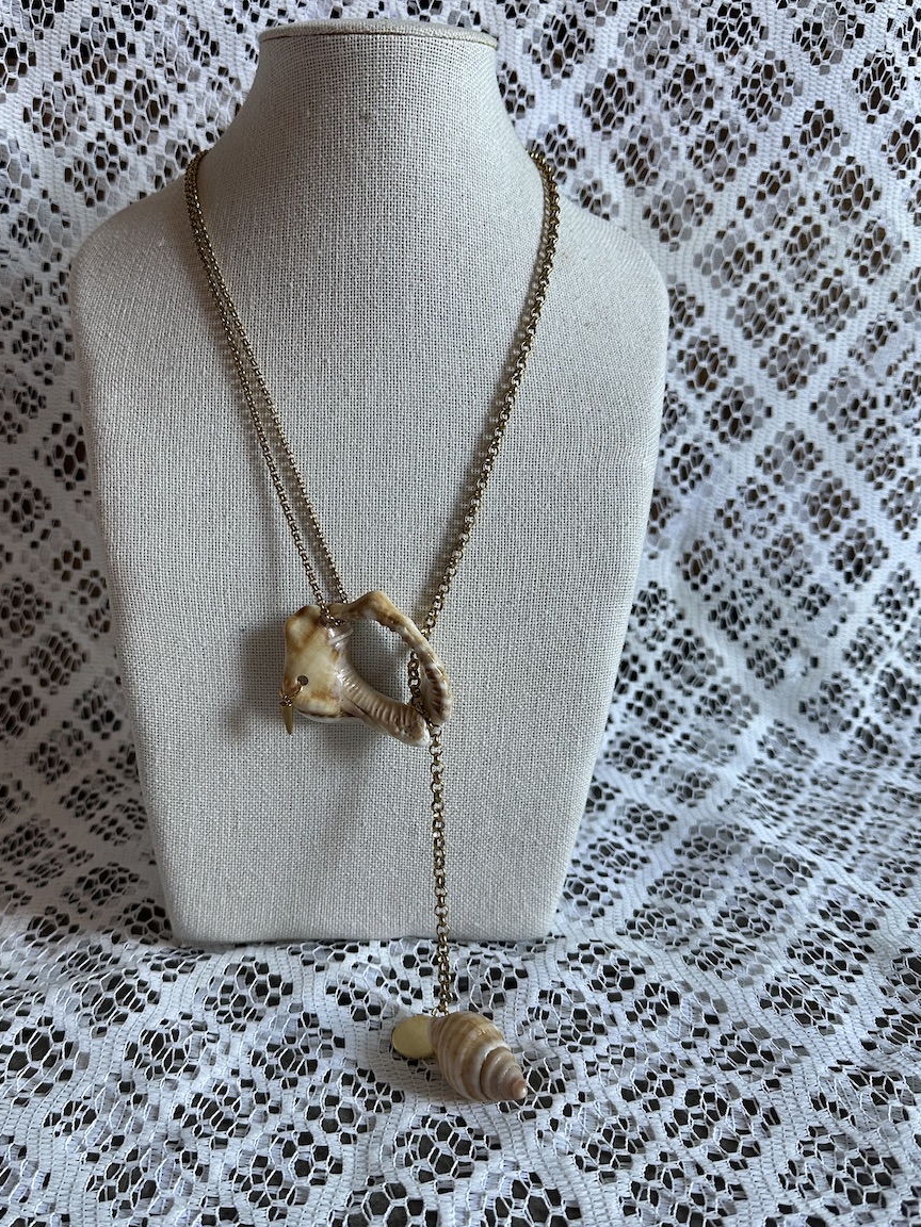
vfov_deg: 60.0
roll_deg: +1.4
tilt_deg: -19.5
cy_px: 622
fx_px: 1064
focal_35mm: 30
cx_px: 373
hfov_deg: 46.6
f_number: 1.78
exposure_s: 1/100
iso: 160
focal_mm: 6.86
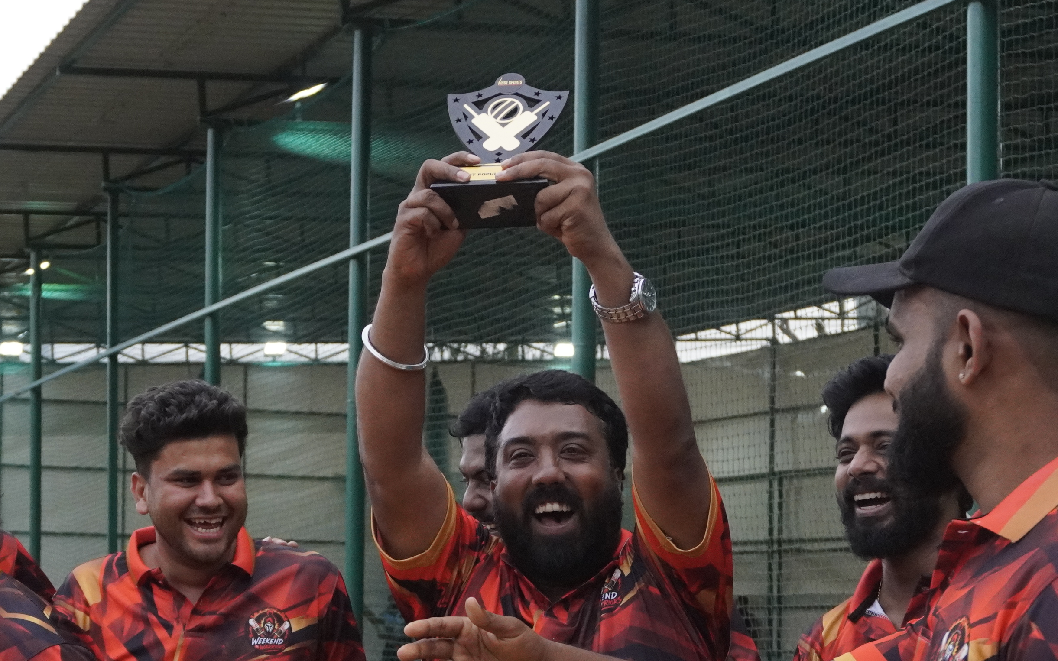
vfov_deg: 15.3
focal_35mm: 85
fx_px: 2451
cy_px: 470
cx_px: 434
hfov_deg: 24.3
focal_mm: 32
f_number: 5.6
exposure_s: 1/1000
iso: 3200
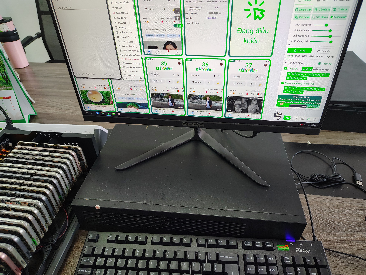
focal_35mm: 24
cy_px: 138
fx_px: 254
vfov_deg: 56.9
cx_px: 183
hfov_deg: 71.5
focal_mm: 5.56
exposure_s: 1/100
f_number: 1.8
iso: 941
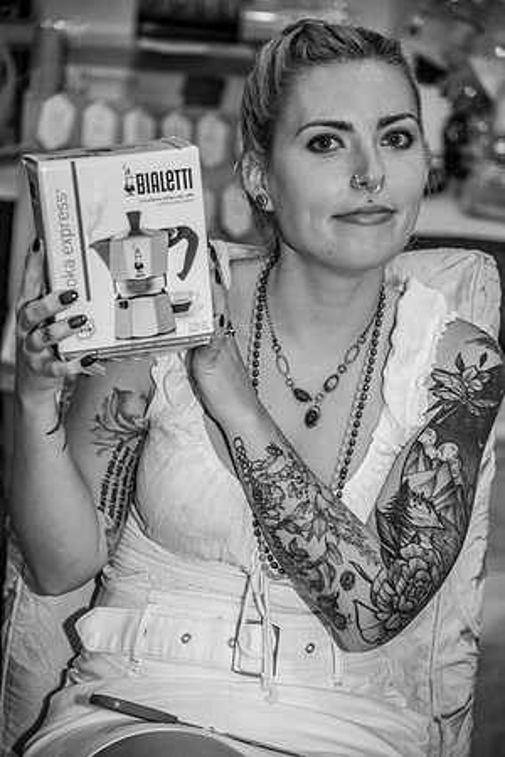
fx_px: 2525
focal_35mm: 120
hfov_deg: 11.4
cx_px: 252
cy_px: 378
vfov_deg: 17.1
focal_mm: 120
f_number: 4
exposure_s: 1/200
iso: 640
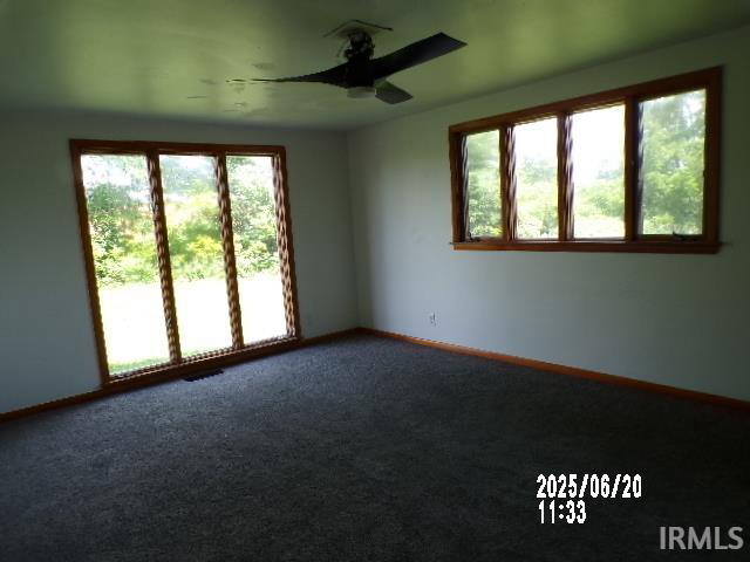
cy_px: 281
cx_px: 375
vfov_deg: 56.8
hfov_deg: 71.6
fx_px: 520
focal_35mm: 24
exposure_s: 1/40
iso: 100
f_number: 4.4
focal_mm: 4.3
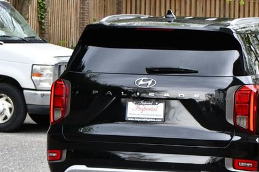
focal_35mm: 185
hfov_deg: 11.1
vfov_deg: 7.4
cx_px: 198
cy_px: 113
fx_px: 1330
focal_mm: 80
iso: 360
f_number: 5.6
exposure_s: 1/250
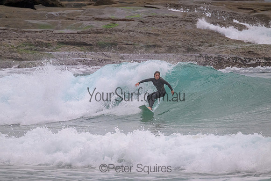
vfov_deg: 1.7
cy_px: 90
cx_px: 136
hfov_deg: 2.6
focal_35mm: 800
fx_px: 6023
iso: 3200
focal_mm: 800
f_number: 11
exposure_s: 1/1250
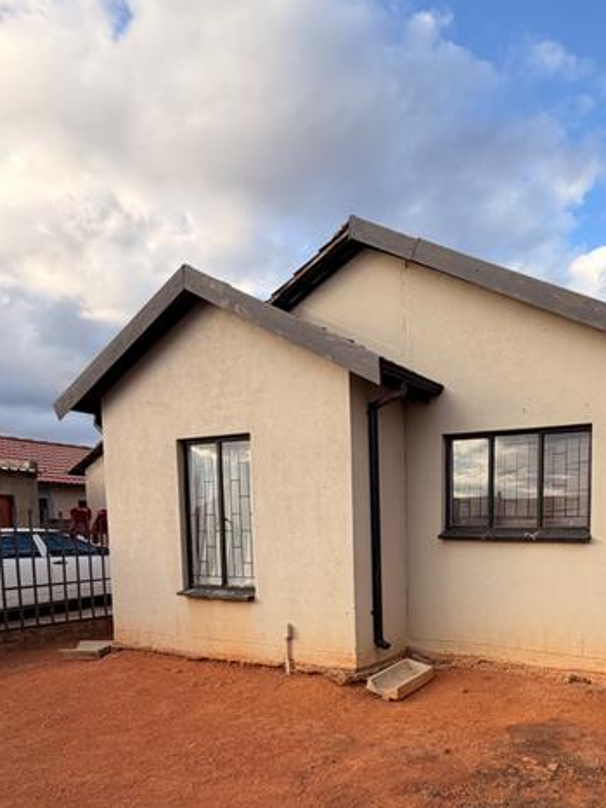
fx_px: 560
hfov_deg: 52.9
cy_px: 576
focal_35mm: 24
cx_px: 488
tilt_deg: -3.6
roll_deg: +1.0
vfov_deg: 68.3
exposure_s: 1/527
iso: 40
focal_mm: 2.22
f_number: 2.2
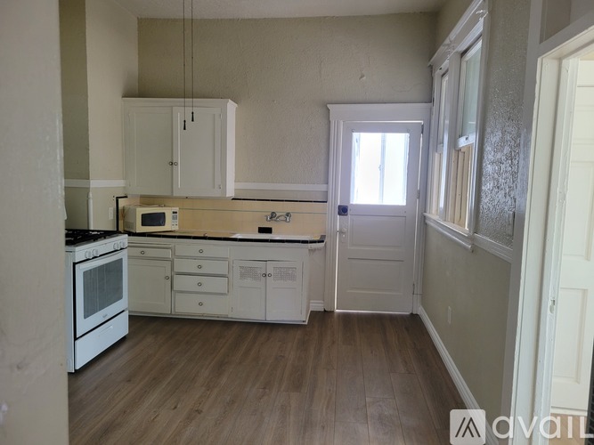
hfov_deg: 67.3
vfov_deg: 53.0
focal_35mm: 26
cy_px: 222
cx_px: 297
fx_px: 446
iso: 200
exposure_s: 1/40
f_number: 1.8
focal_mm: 5.4
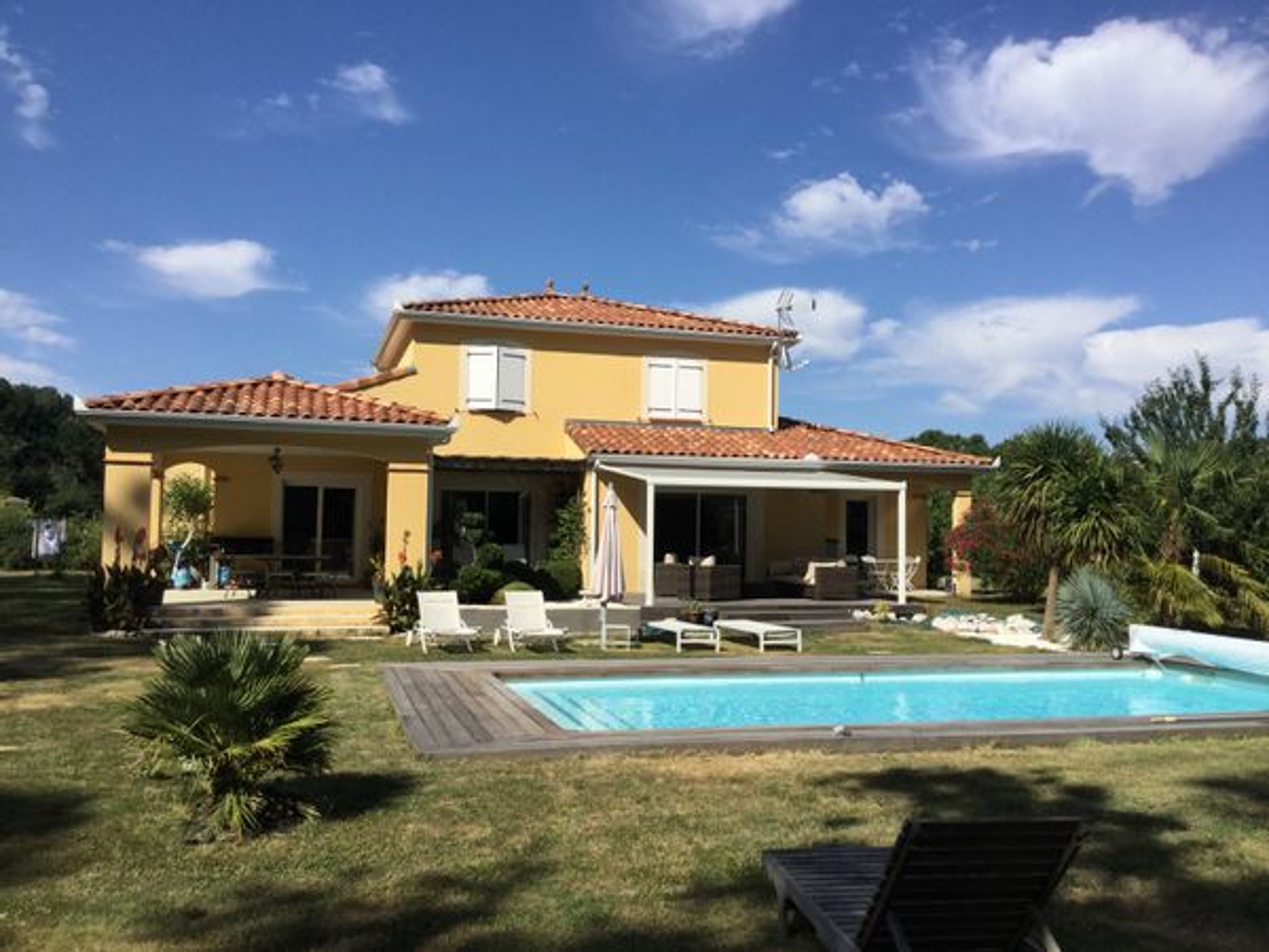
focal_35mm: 31
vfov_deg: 45.4
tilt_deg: +0.3
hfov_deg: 58.4
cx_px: 634
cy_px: 476
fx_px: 1136
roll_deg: -2.1
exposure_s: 1/1988
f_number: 2.4
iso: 25
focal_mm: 3.3
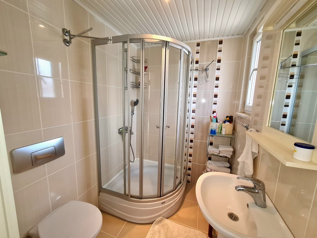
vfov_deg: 89.9
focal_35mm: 13
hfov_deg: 106.2
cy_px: 119
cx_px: 158
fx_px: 119
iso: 160
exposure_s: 1/50
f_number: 2.2
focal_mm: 2.2
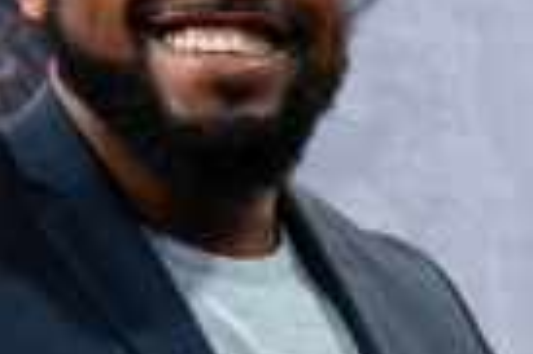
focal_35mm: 411
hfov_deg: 4.9
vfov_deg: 3.3
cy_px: 655
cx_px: 1229
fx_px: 6078
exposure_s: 1/60
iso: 640
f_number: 5.6
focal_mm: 55
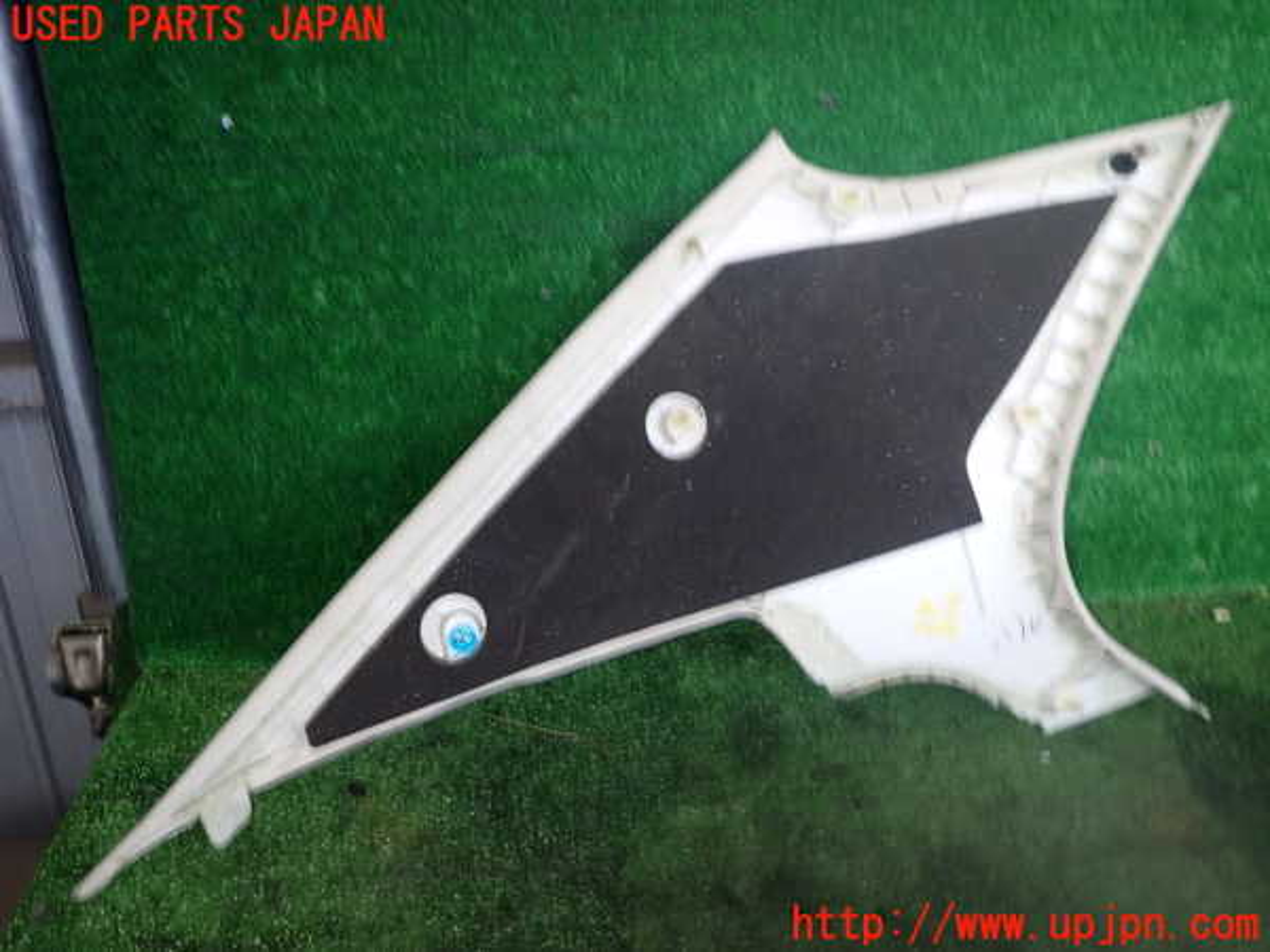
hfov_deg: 60.0
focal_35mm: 30
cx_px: 635
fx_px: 1101
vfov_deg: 46.8
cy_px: 476
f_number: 6.3
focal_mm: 5.4
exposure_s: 1/30
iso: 160
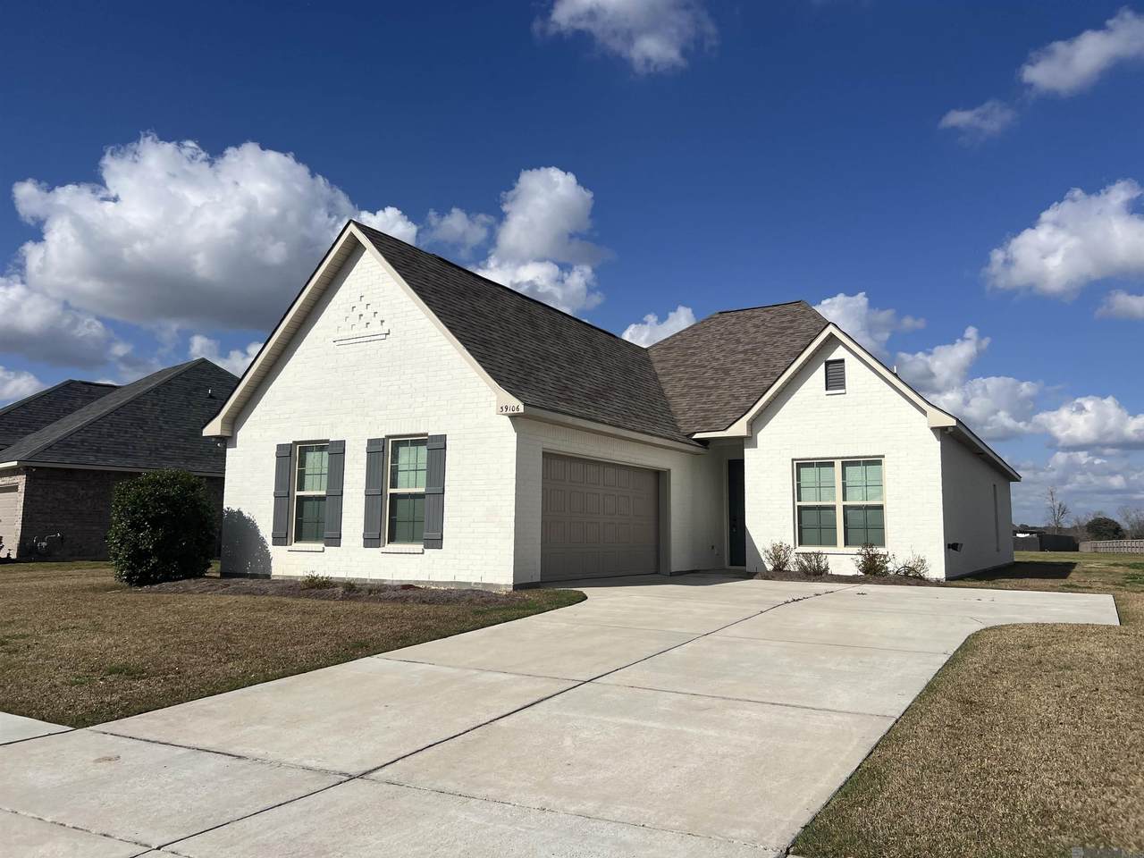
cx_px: 572
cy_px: 429
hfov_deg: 67.3
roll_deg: -0.2
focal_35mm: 26
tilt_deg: +7.8
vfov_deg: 53.1
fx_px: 859
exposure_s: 1/10309
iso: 50
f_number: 1.5
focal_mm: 5.7
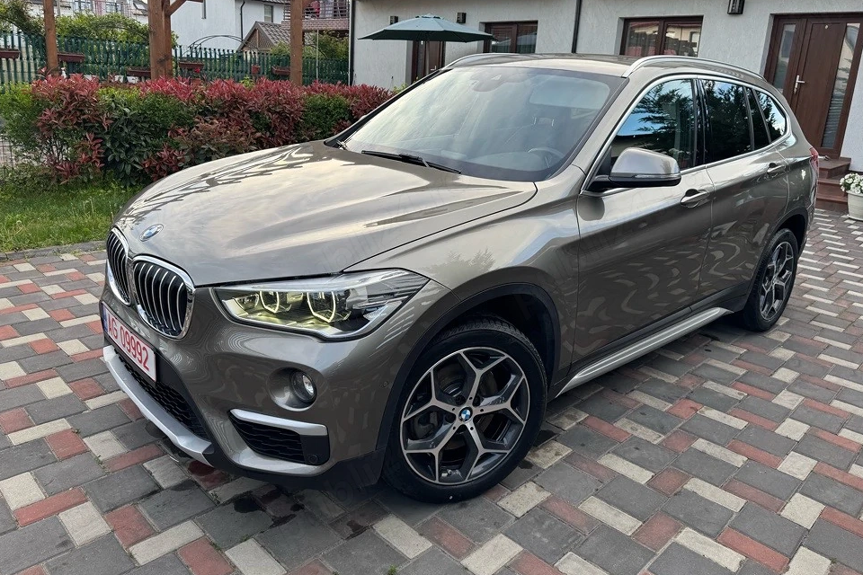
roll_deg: -3.5
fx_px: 623
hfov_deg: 69.4
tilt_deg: -14.8
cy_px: 244
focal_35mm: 26
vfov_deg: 49.4
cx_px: 433
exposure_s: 1/531
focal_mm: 6.76
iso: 80
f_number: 1.78
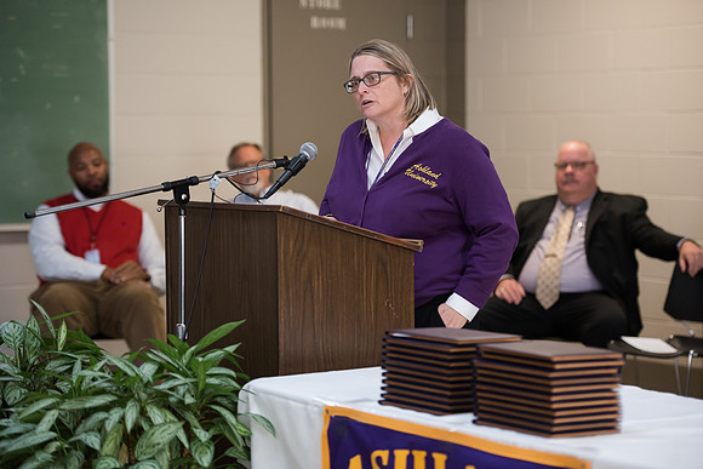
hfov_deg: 20.0
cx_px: 352
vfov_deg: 13.4
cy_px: 234
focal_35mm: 102
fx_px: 1992
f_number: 2.8
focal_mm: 102
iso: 2500
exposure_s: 1/200
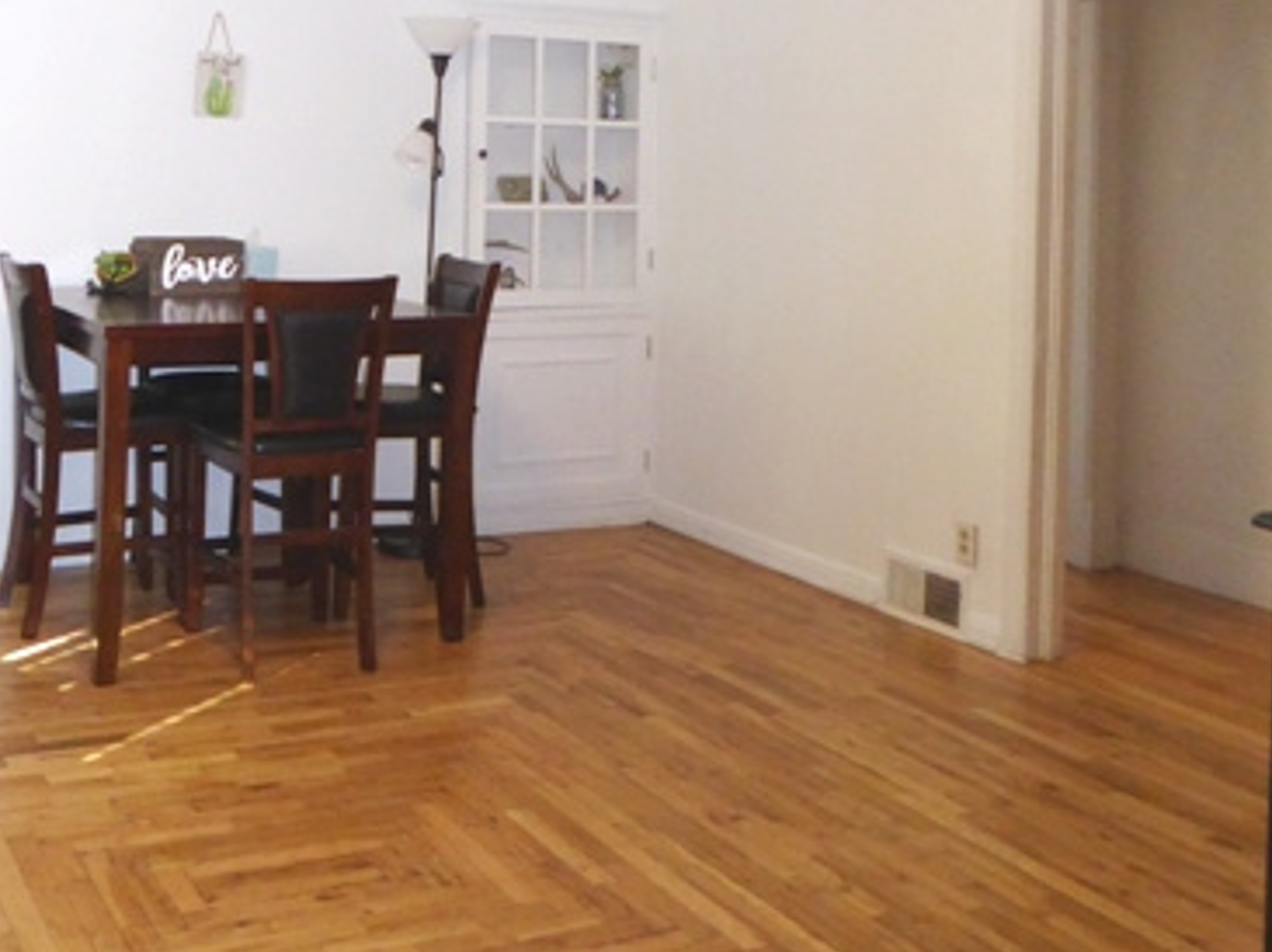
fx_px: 1542
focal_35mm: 42
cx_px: 323
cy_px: 156
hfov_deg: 43.4
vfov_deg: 33.1
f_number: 3.3
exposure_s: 1/60
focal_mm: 4.3
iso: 500
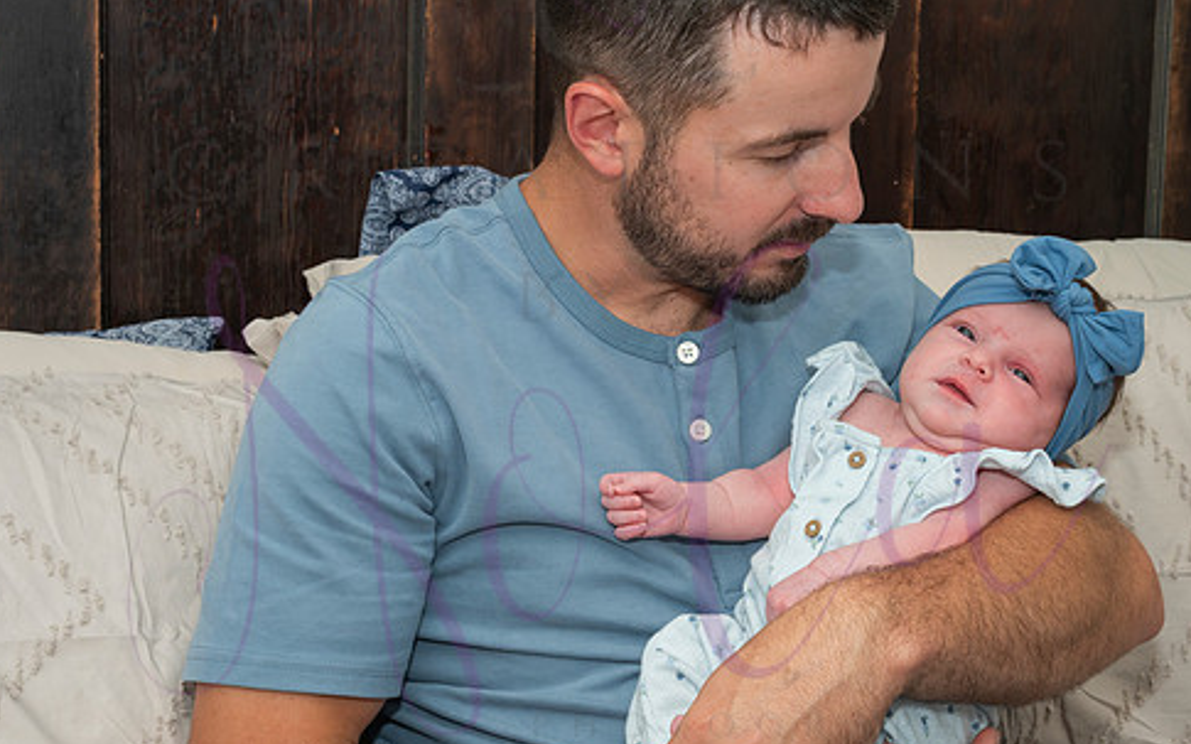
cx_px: 601
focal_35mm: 70
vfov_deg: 18.6
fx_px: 2272
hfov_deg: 29.4
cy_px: 279
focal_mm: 55
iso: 800
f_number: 14
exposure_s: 1/320
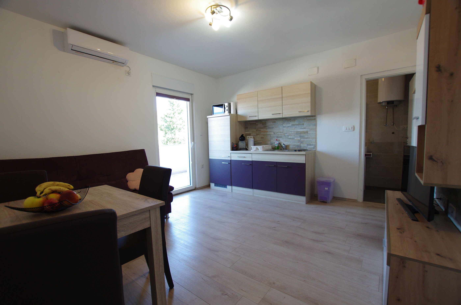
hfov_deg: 100.5
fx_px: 192
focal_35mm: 15
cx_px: 230
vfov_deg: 77.1
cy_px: 152
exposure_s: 1/25
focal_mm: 10
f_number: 5
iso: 400
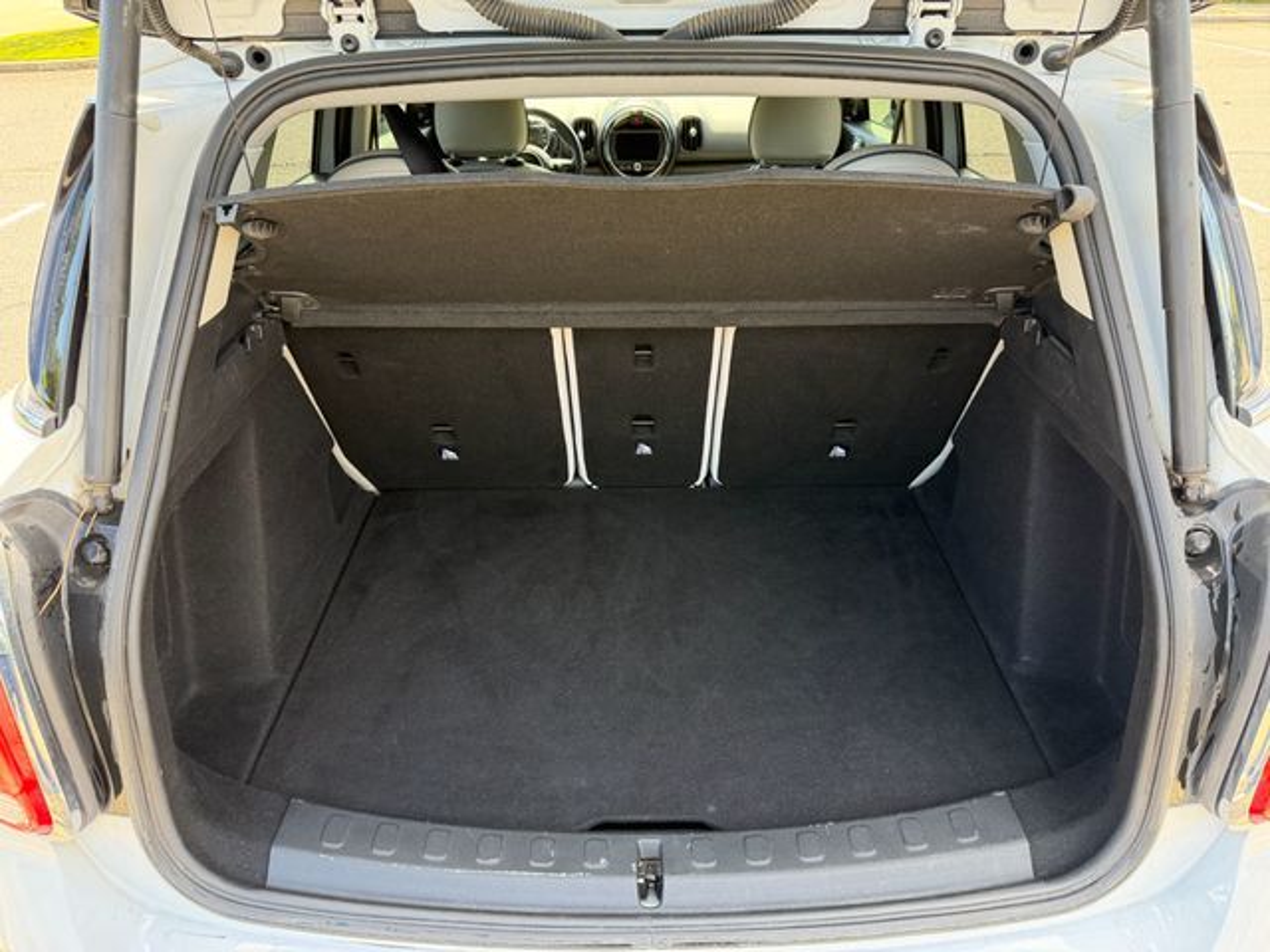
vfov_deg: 56.8
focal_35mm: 24
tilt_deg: -32.4
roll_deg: +1.0
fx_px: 881
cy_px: 476
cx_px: 635
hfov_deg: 71.6
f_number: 1.78
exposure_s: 1/230
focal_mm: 6.76
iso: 200
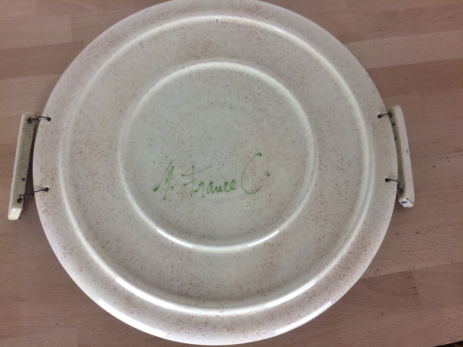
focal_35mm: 29
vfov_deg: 48.2
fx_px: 388
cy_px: 174
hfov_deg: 61.7
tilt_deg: -71.4
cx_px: 232
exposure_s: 1/50
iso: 50
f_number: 2.2
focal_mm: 4.15
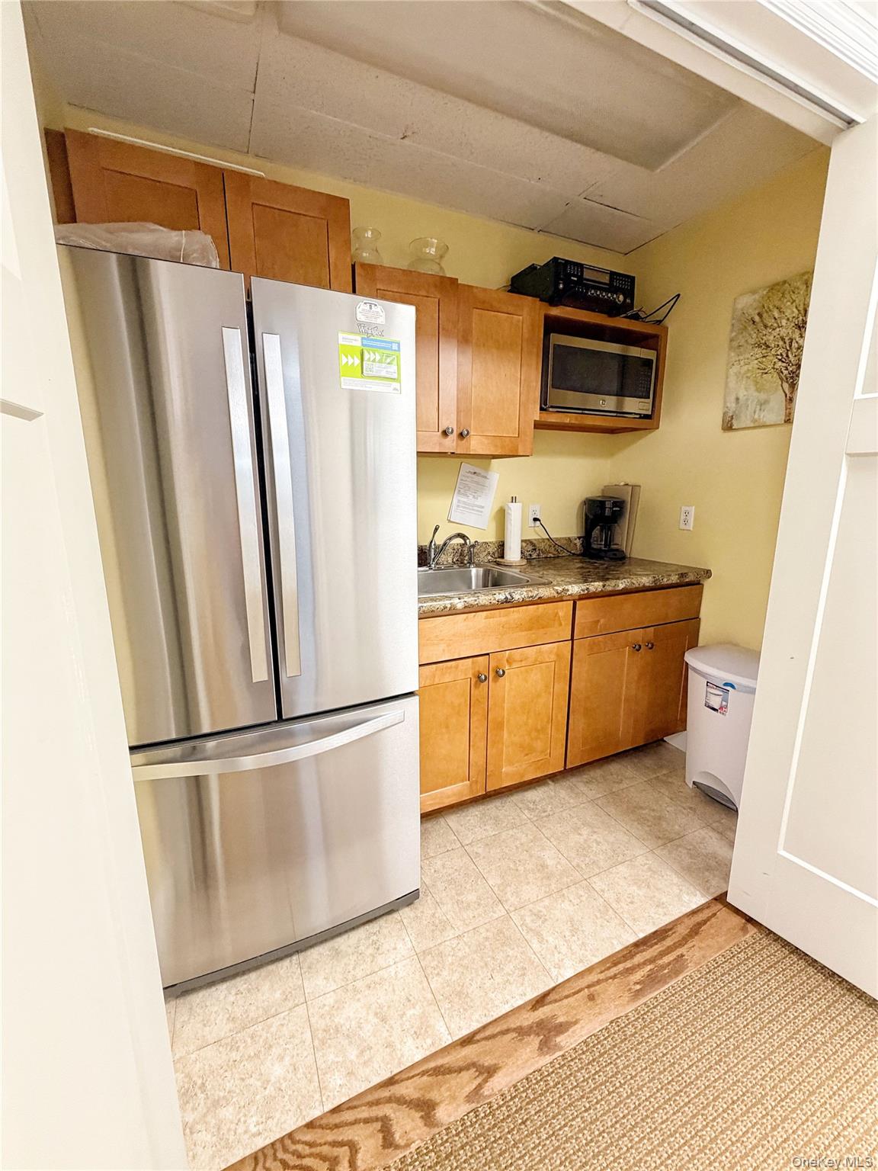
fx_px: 473
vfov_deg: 102.1
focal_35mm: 14
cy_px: 586
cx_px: 439
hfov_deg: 85.7
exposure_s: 1/60
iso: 320
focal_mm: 2.22
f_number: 2.2
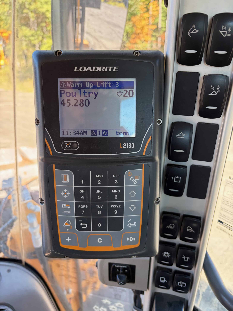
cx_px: 116
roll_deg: -0.7
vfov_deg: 67.3
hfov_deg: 53.1
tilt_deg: -25.3
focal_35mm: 26
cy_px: 156
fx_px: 233
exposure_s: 1/207
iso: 125
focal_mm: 5.96
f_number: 1.6
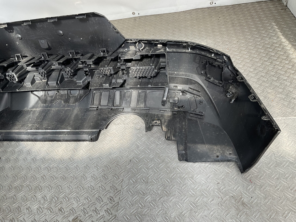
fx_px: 248
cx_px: 148
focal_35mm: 29
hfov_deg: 61.7
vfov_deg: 48.2
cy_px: 111
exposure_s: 1/161
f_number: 1.8
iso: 16
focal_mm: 3
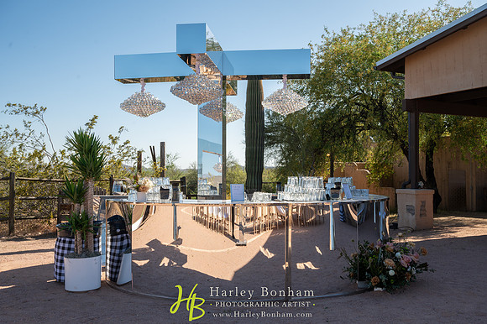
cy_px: 162
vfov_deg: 36.8
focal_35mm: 36
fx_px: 487
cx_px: 244
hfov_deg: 53.2
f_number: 9
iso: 100
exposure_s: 1/200
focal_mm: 36
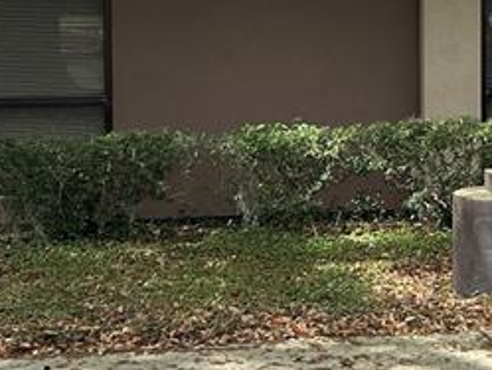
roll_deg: +0.6
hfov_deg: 18.2
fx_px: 1522
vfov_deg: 13.6
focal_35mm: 107
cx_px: 399
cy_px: -6
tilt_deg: -1.6
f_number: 1.5
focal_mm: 5.7
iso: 50
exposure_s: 1/917
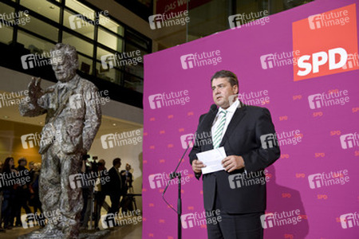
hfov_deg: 50.7
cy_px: 120
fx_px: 379
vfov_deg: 35.1
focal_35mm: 38
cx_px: 180
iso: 1000
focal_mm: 38
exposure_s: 1/125
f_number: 4
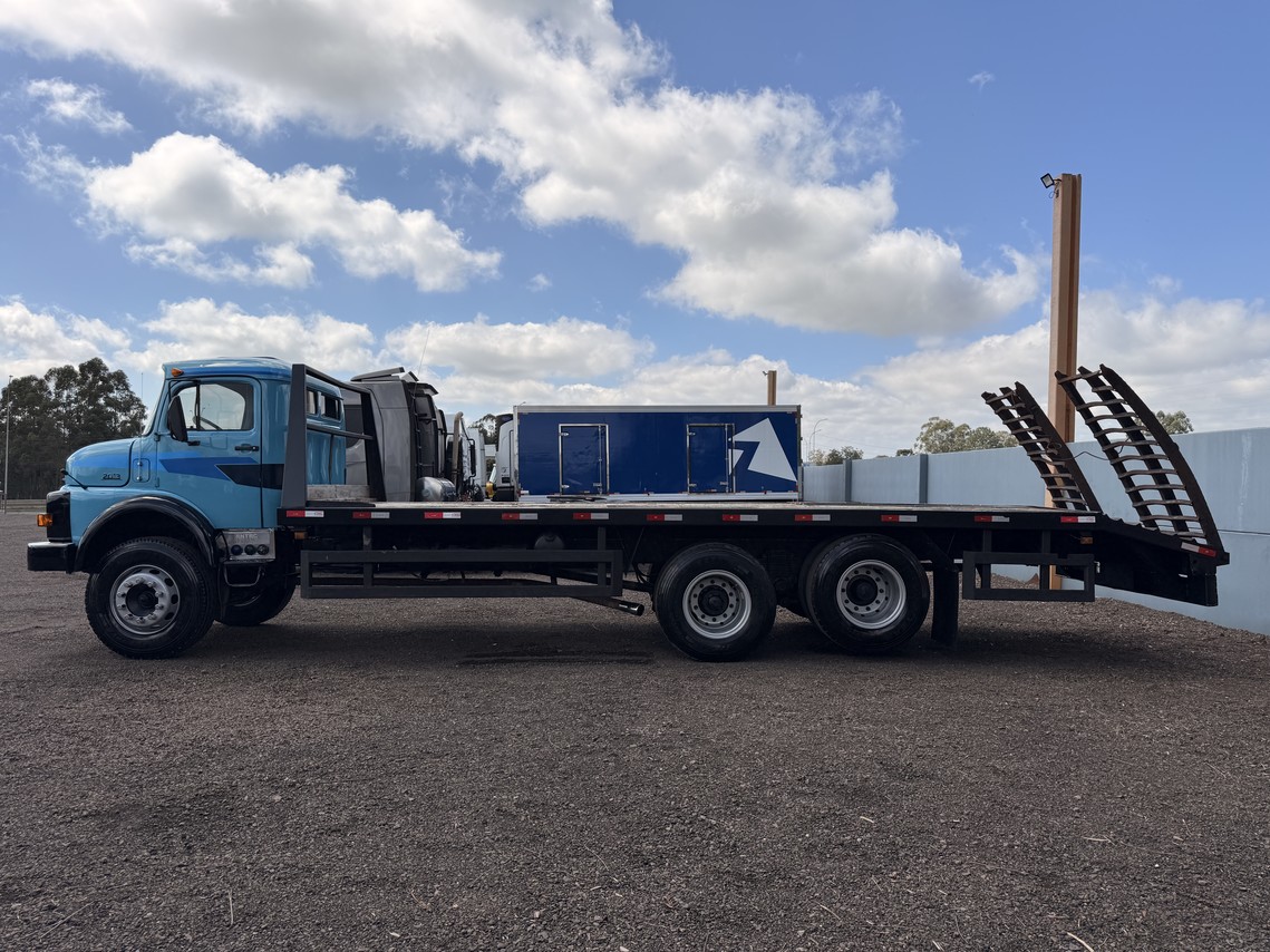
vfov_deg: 56.8
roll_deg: -1.5
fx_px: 880
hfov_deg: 71.6
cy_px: 476
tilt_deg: +1.5
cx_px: 635
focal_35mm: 24
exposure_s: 1/5714
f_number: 1.78
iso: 80
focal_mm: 6.76
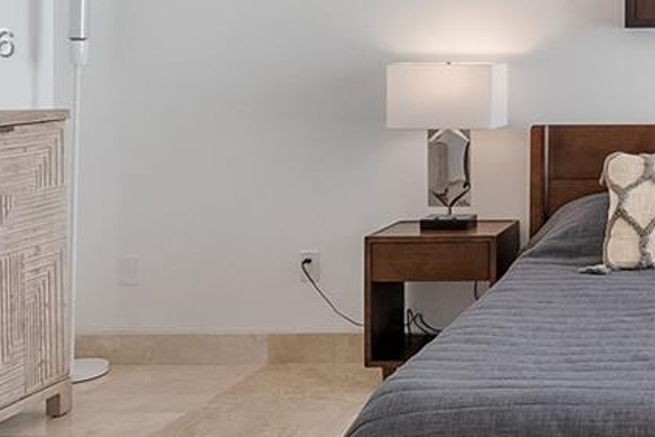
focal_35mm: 57
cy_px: 46
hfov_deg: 30.2
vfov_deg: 23.2
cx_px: 773
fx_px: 1037
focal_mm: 10
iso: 800
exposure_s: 1/125
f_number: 8
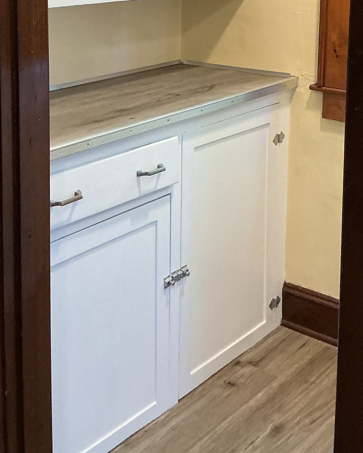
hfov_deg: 27.6
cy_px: 42
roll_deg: -0.4
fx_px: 739
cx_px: 170
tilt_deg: -7.4
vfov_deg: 32.4
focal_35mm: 55
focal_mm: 3
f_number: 1.8
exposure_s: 1/60
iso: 125
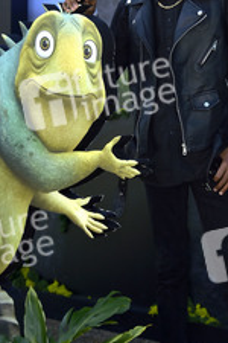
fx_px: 1434
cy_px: 171
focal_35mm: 151
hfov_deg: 9.1
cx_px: 142
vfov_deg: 13.6
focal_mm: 85
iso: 125
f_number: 7.1
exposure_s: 1/200
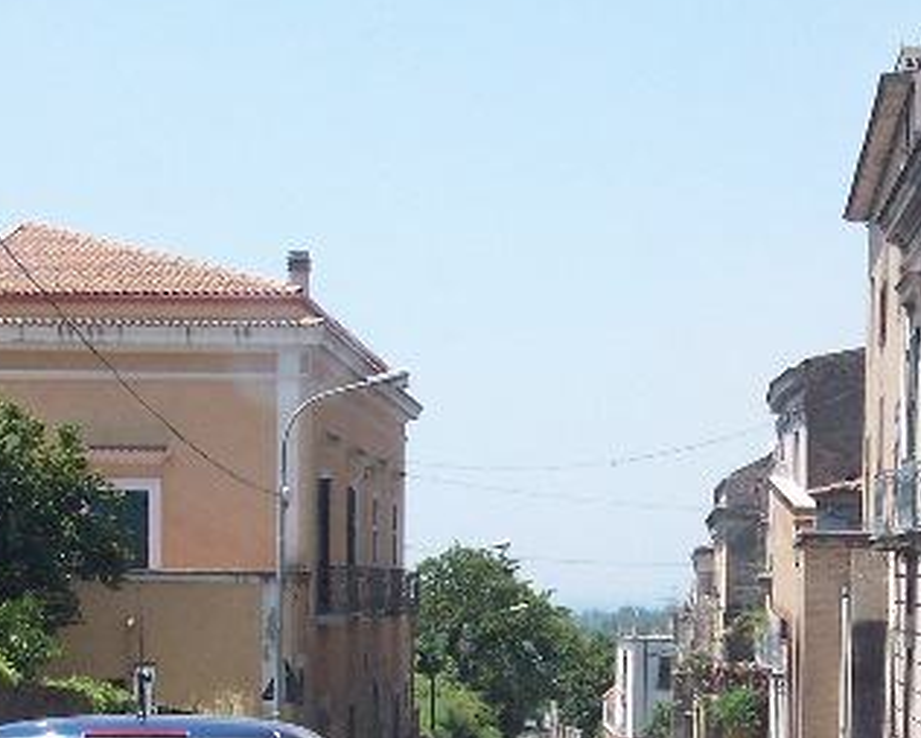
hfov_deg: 20.1
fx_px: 2563
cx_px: 746
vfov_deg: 15.9
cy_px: 828
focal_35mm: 94
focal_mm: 8
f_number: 4.8
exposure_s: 1/350
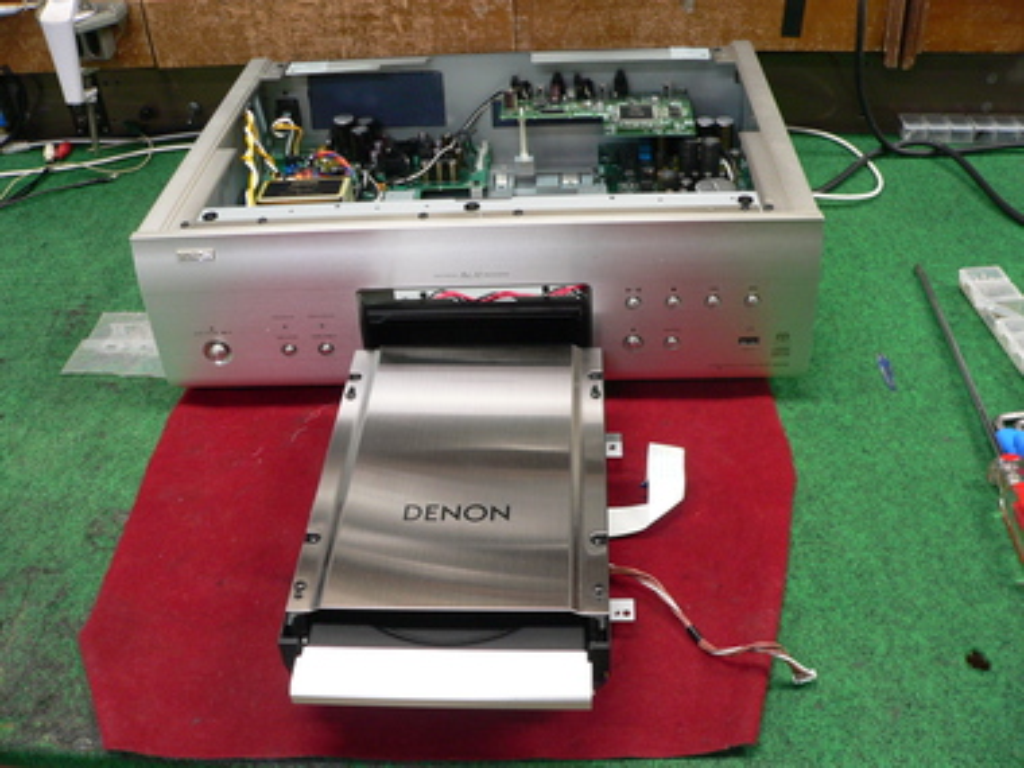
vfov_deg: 39.7
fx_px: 1065
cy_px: 384
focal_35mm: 36
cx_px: 512
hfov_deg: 51.4
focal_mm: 6
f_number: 2.8
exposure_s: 1/15
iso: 200
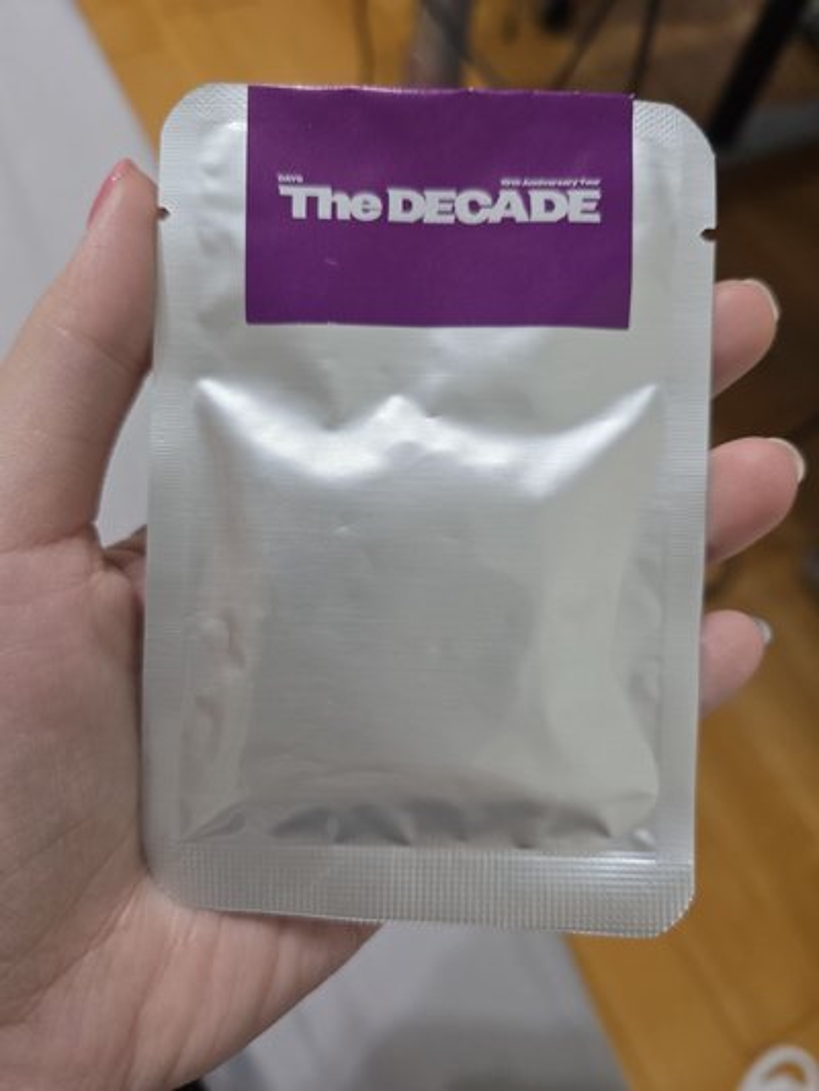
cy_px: 546
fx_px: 725
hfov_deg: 58.9
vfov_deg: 73.9
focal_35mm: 23
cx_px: 410
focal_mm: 6.3
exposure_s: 1/120
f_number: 1.7
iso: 160
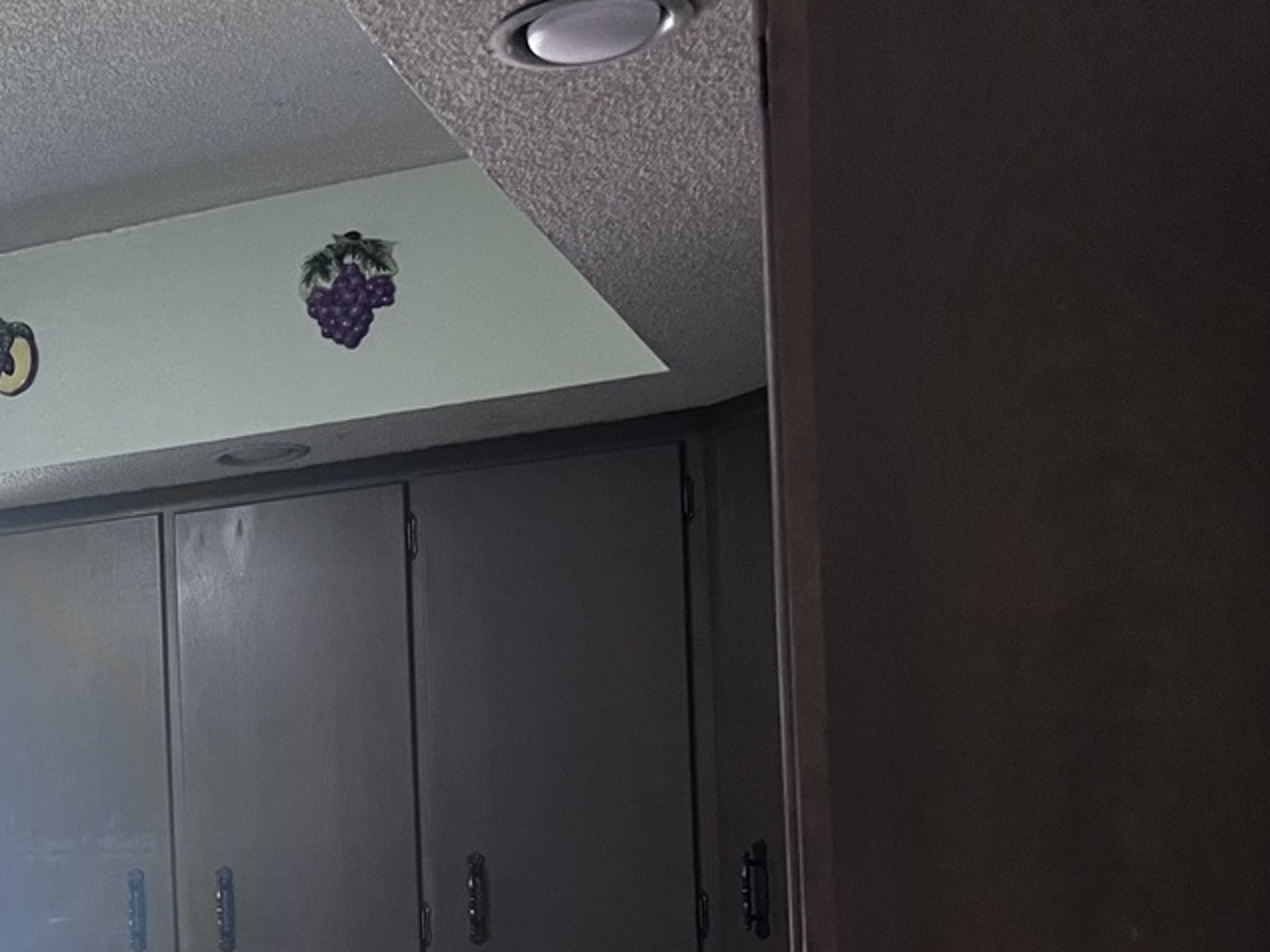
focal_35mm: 59
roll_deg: +1.5
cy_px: 926
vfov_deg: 23.9
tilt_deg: -0.9
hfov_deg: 29.4
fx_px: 2164
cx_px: -142
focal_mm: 5.7
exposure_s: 1/60
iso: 160
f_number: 1.5
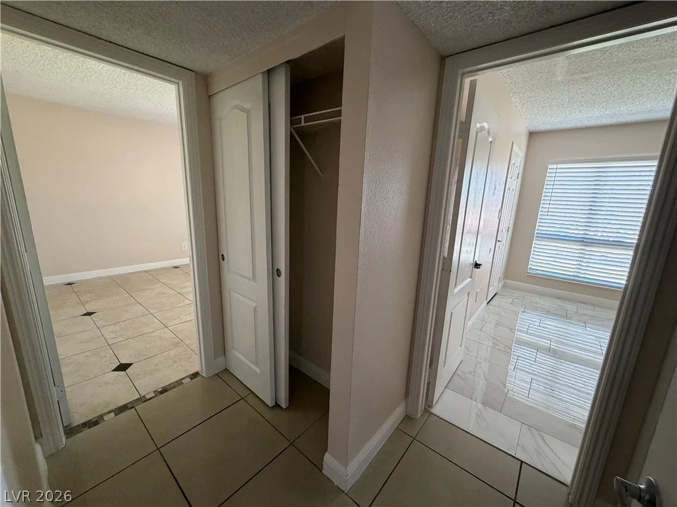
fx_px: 274
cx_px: 338
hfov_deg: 102.1
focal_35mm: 14
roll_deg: -1.8
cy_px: 254
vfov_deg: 85.7
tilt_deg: -11.9
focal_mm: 2.22
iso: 250
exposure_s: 1/60
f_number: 2.2
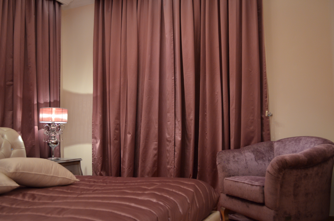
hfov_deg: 57.3
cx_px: 167
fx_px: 306
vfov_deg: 39.8
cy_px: 110
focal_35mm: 33
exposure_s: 1/50
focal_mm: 22
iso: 1000
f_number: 4
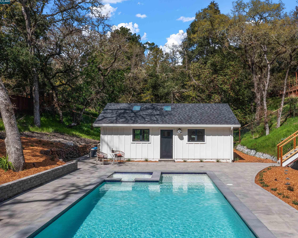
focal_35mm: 32
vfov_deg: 45.8
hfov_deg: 55.5
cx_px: 168
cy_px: 119
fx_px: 282
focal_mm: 10.26
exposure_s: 1/500
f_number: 6.3
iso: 100
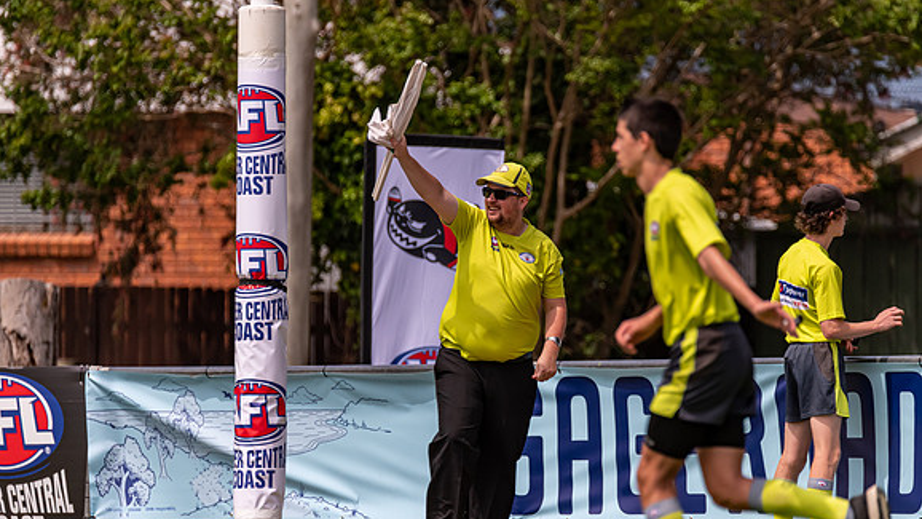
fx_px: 15327
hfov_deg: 3.4
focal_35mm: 627
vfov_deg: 1.9
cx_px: 437
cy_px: 291
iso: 800
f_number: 6.3
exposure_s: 1/3200
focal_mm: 550
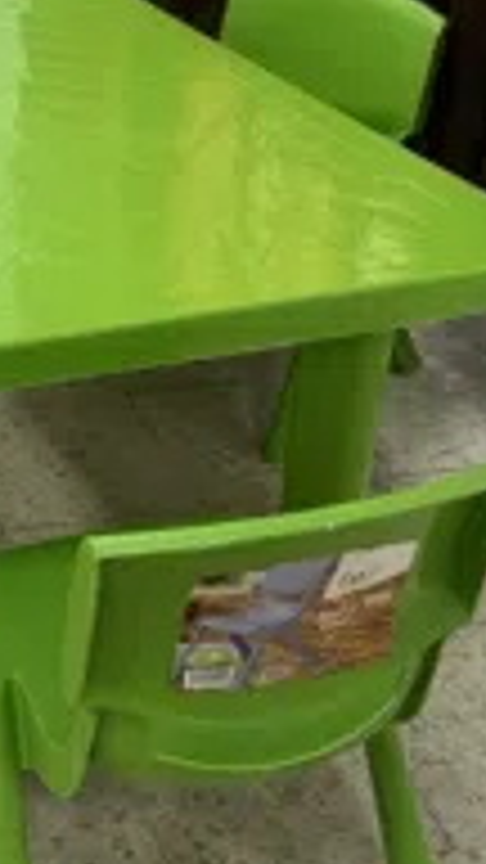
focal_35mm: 59
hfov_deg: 18.7
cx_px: -176
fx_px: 1352
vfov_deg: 35.1
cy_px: 284
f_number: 1.5
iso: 80
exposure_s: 1/50
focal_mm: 5.7
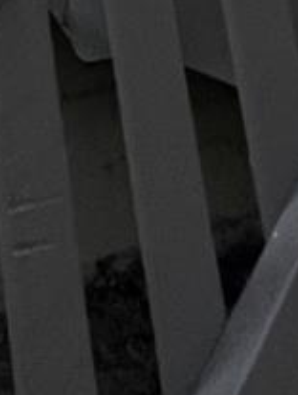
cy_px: -891
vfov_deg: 10.5
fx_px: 1076
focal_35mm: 94
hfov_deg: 12.8
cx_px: -375
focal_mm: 1.57
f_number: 1.8
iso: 250
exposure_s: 1/92
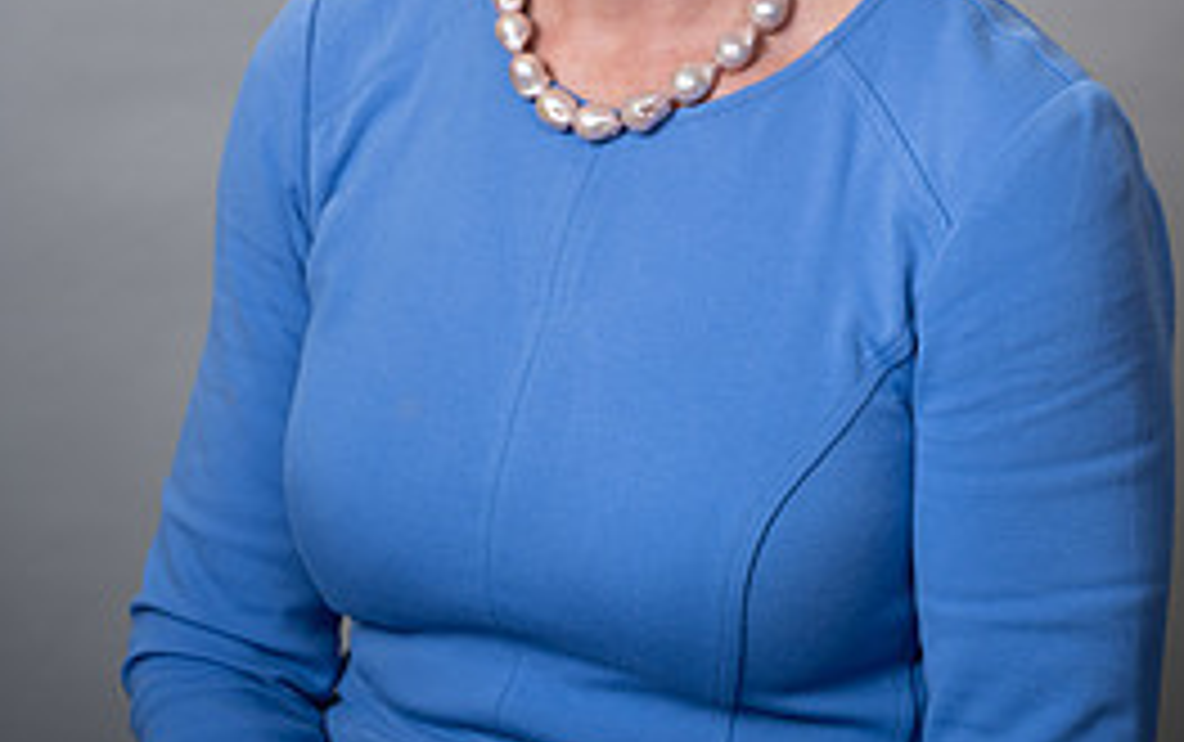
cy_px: -22
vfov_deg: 8.8
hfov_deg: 14.1
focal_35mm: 148
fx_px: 4781
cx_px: 666
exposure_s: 1/100
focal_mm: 85
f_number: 7.1
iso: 250
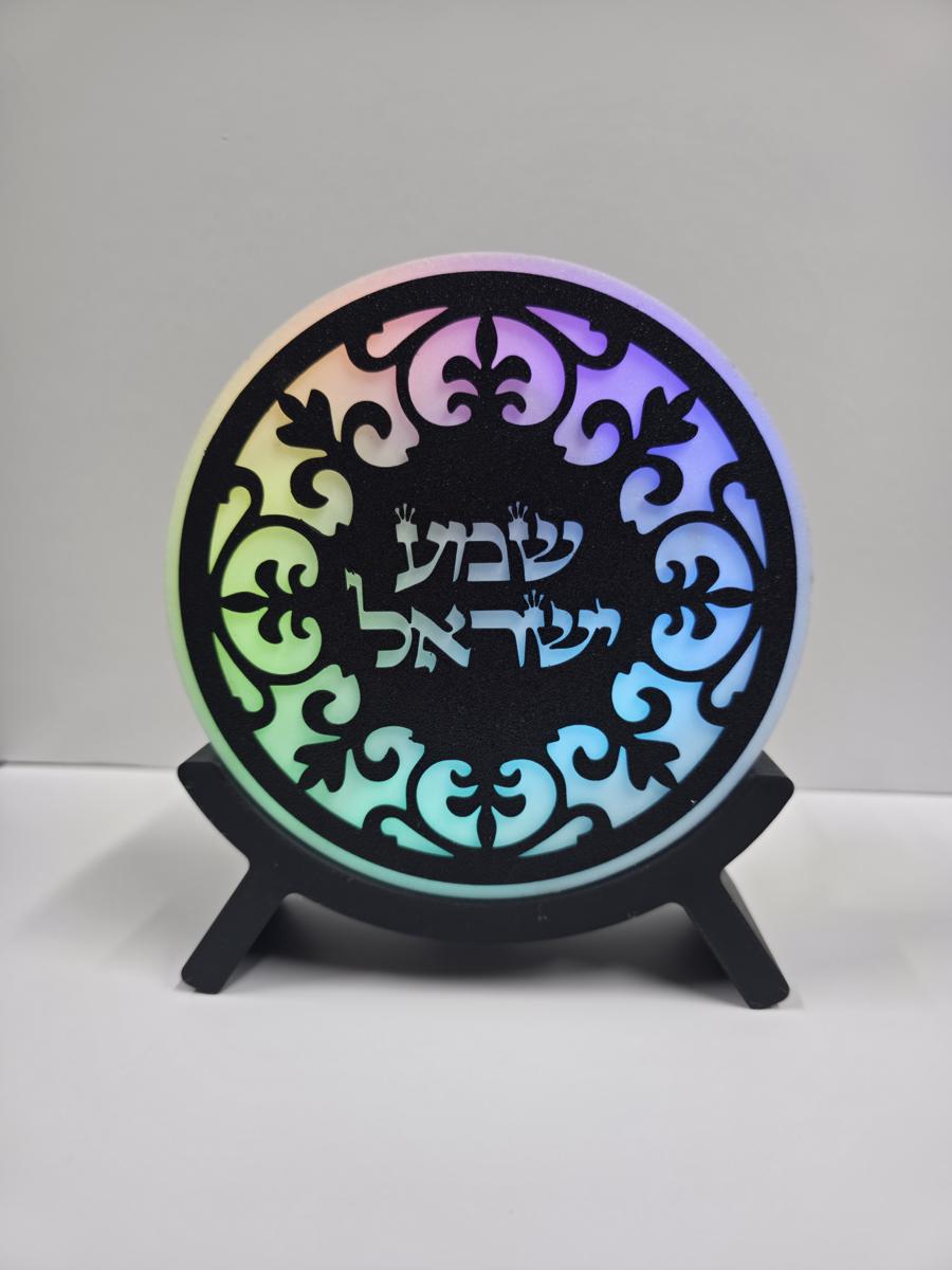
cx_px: 476
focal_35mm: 23
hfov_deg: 58.9
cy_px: 635
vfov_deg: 73.9
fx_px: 843
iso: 25
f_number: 1.7
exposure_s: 1/50
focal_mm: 6.3
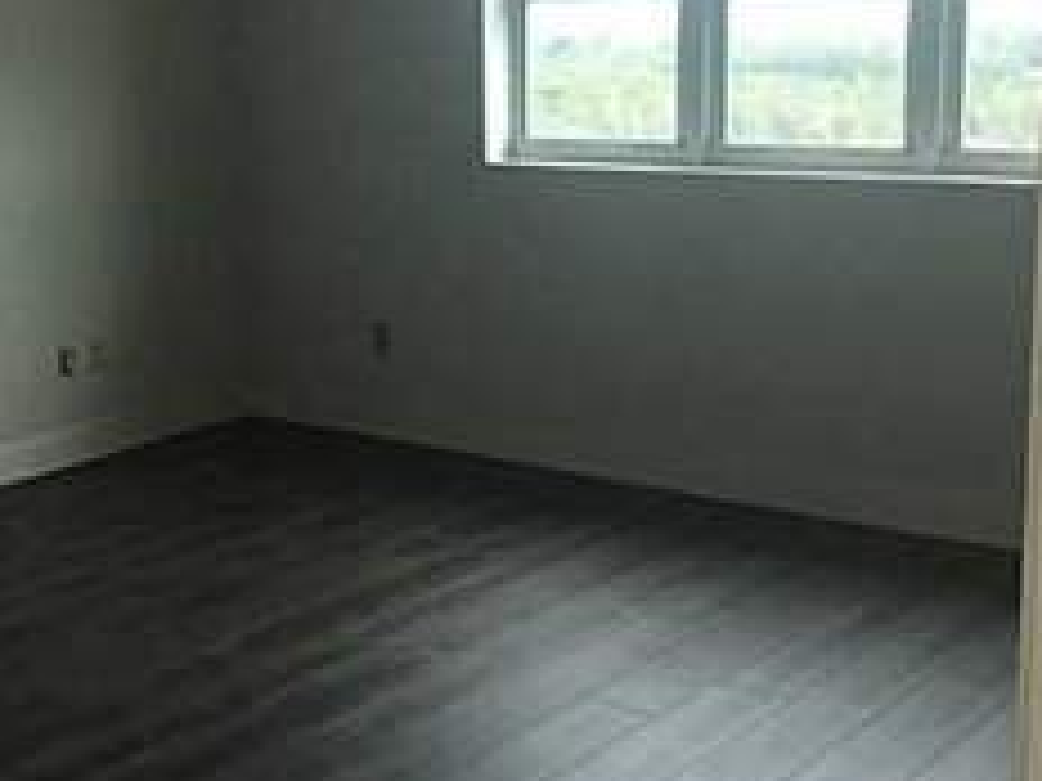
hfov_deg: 32.0
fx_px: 1806
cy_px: 364
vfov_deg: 24.4
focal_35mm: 60
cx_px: 359
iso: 40
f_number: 2.2
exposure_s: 1/60
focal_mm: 4.15
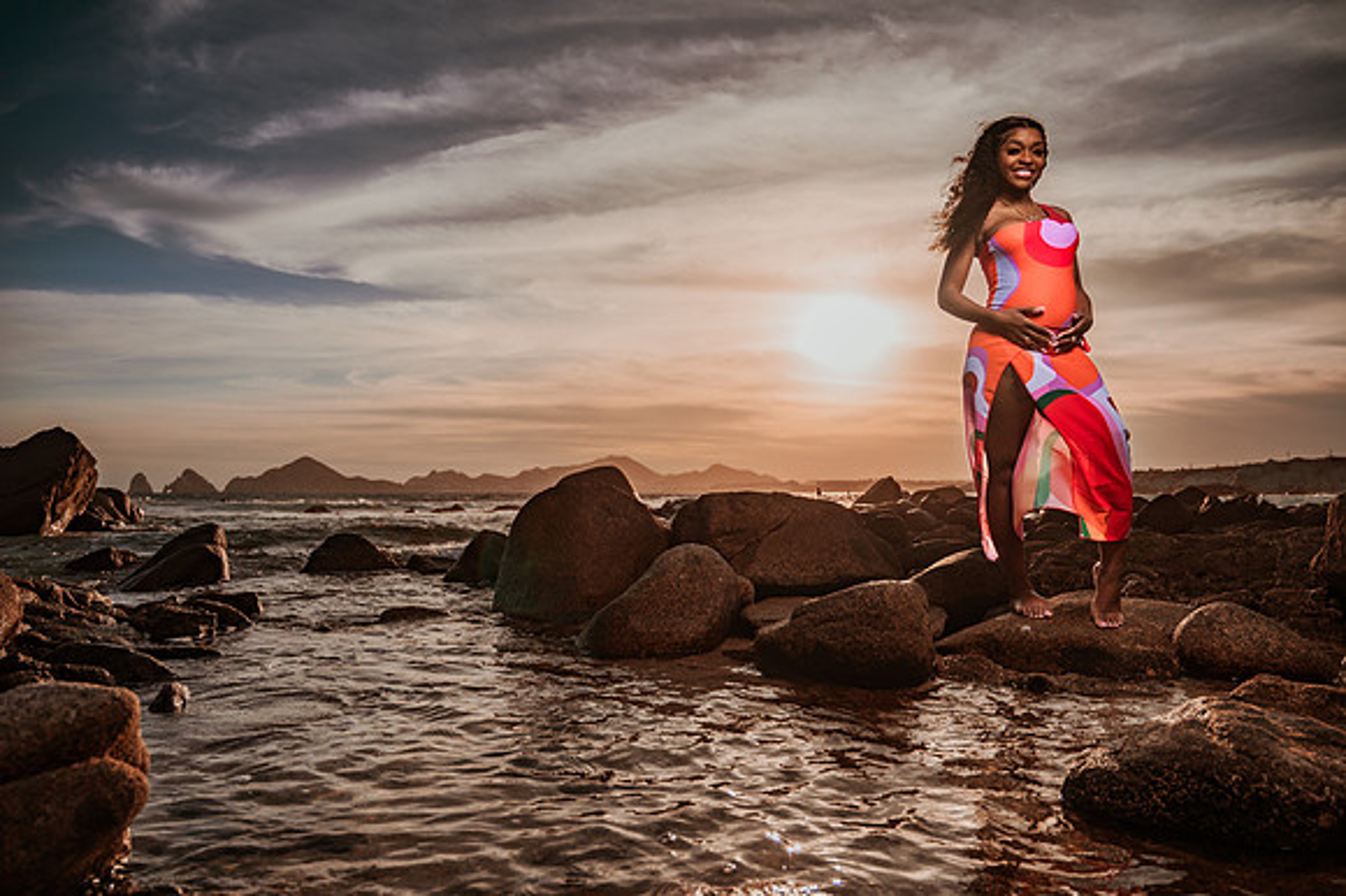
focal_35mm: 24
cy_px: 448
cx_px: 673
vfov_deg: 52.3
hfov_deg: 72.8
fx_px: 912
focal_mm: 24
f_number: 4
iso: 100
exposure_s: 1/4000
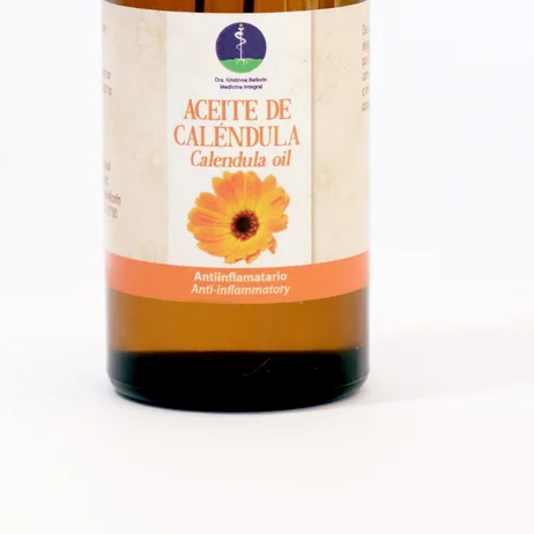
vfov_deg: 6.6
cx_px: 253
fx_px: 4625
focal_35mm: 265
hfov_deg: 6.6
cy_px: -25
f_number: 4
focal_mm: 80
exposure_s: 1/120
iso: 500
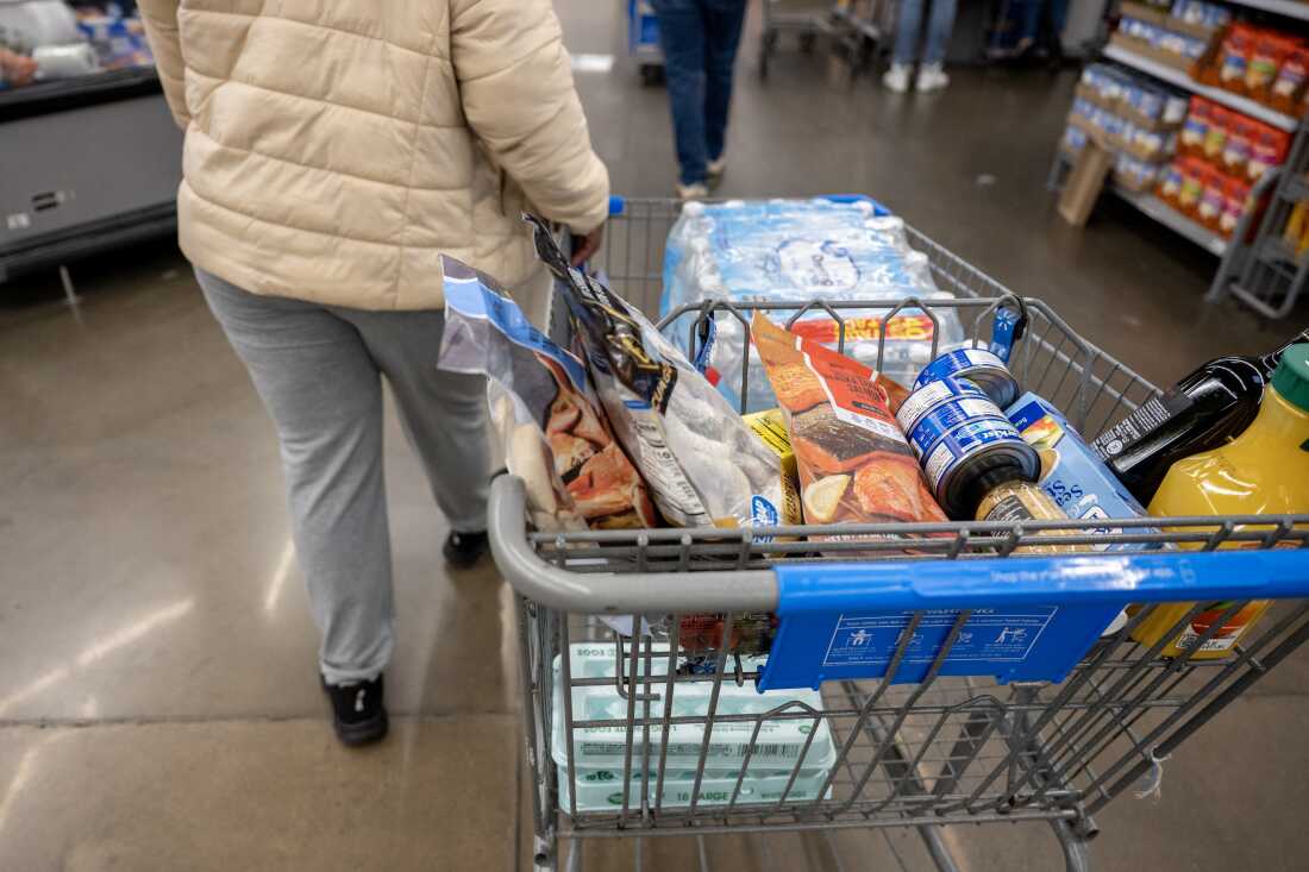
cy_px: 436
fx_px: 872
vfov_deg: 53.1
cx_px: 654
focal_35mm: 24
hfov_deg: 73.8
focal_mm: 24
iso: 1600
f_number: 2.8
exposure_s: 1/640
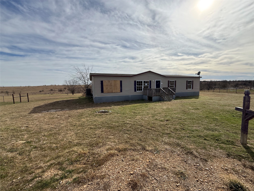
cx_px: 127
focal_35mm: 14
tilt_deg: -5.0
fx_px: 103
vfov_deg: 85.7
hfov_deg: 102.1
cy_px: 96
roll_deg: +1.8
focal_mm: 2.22
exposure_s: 1/3460
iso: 50
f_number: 2.2
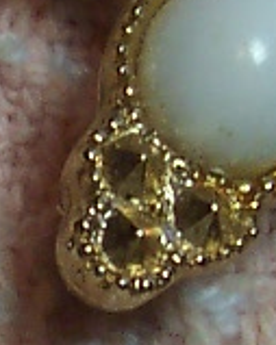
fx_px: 2790
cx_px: -57
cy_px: 232
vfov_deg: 7.1
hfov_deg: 5.6
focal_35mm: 273
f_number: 2.8
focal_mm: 5.6
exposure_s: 1/60
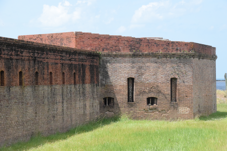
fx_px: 851
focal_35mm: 135
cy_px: 76
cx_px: 114
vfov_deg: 10.2
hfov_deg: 15.2
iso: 6400
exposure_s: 1/3200
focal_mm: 90
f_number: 14
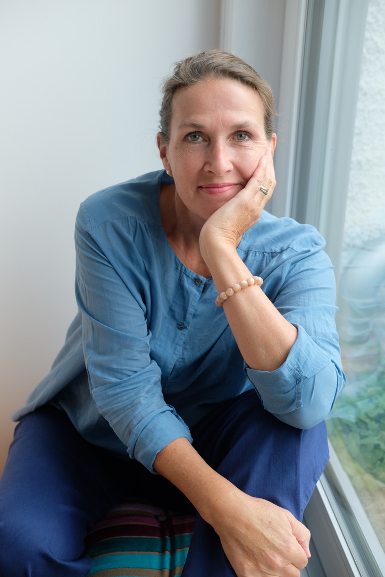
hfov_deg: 25.5
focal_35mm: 53
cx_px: 192
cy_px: 288
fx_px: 850
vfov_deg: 37.5
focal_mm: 35
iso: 800
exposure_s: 1/240
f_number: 4
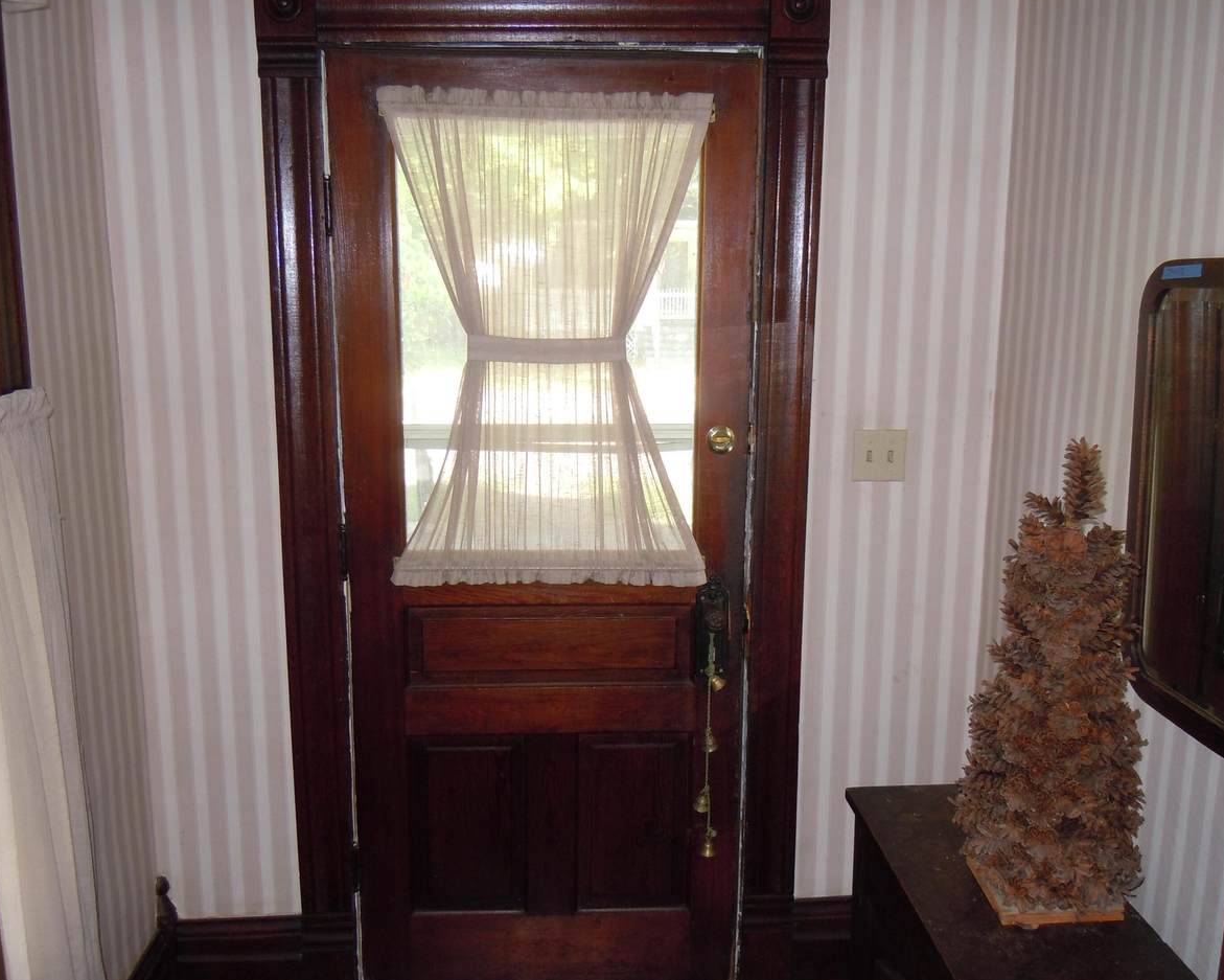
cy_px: 494
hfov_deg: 55.7
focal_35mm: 32
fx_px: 1159
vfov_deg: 45.8
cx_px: 613
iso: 200
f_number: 3.5
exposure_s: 1/30
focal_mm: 5.4
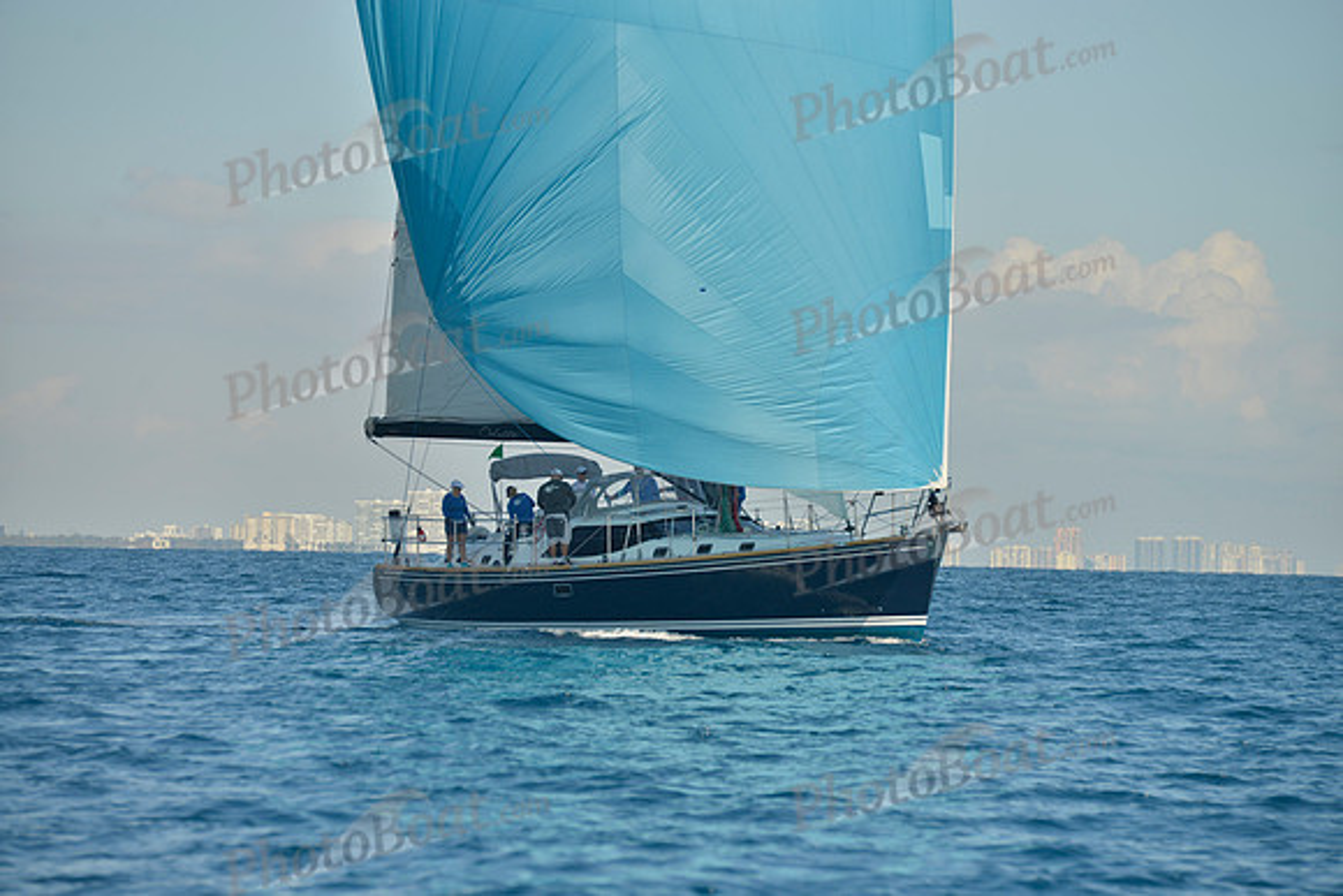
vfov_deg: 6.9
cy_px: 448
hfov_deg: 10.3
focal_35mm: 200
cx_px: 672
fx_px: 7463
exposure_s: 1/500
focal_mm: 200
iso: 200
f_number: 8
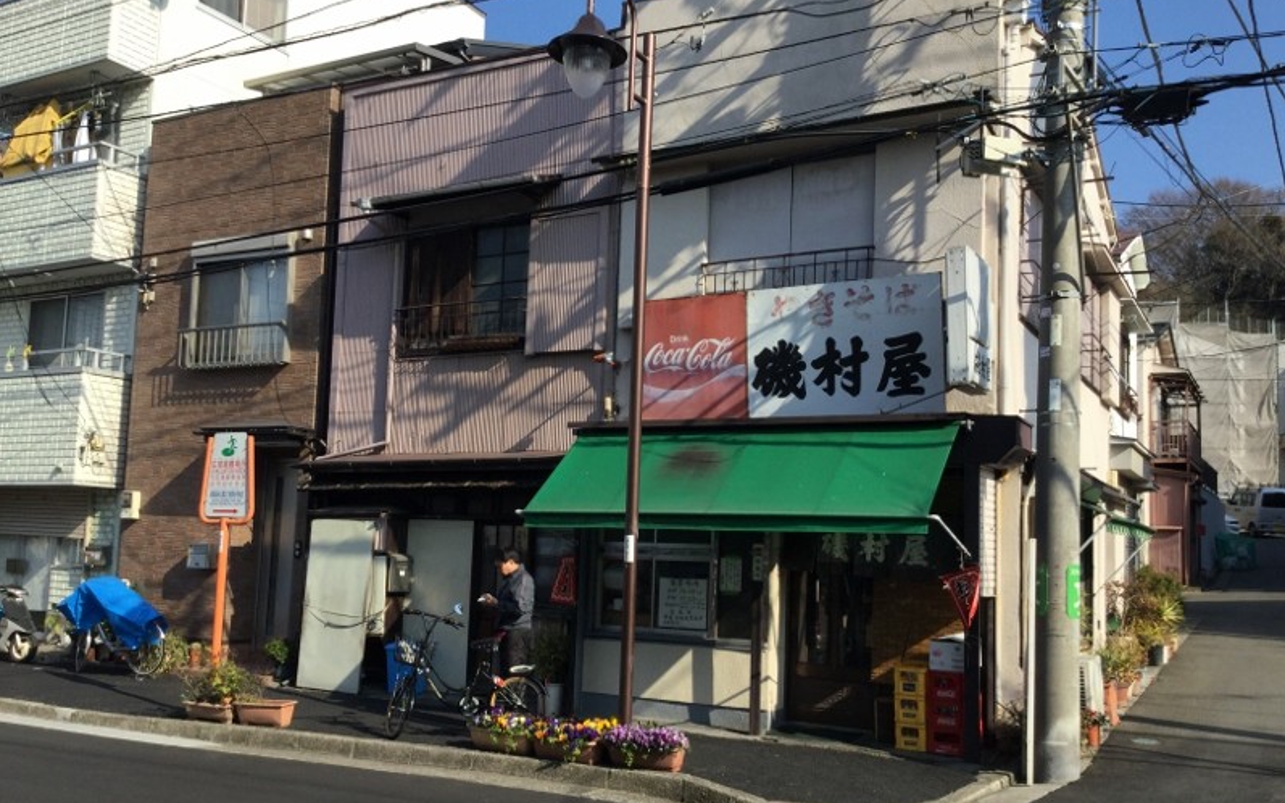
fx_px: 1156
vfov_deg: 38.3
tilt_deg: +4.9
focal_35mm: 33
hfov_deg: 58.1
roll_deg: -2.6
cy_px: 448
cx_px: 642
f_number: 2.4
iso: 25
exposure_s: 1/994
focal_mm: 3.3
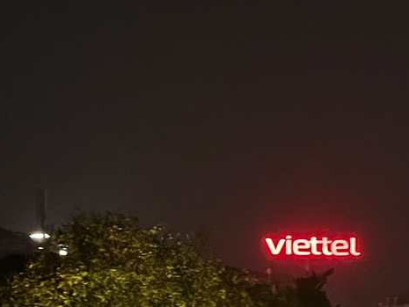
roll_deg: +1.0
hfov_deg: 7.5
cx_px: 237
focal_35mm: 265
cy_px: 499
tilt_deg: +0.1
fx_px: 3132
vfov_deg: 5.5
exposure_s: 1/25
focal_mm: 9
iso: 1000
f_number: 2.8
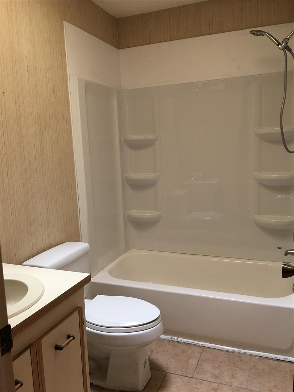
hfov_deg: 48.2
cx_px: 147
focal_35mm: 29
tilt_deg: -6.8
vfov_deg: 61.7
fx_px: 328
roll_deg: +2.7
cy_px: 196
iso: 40
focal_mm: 4.15
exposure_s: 1/15
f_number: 2.2
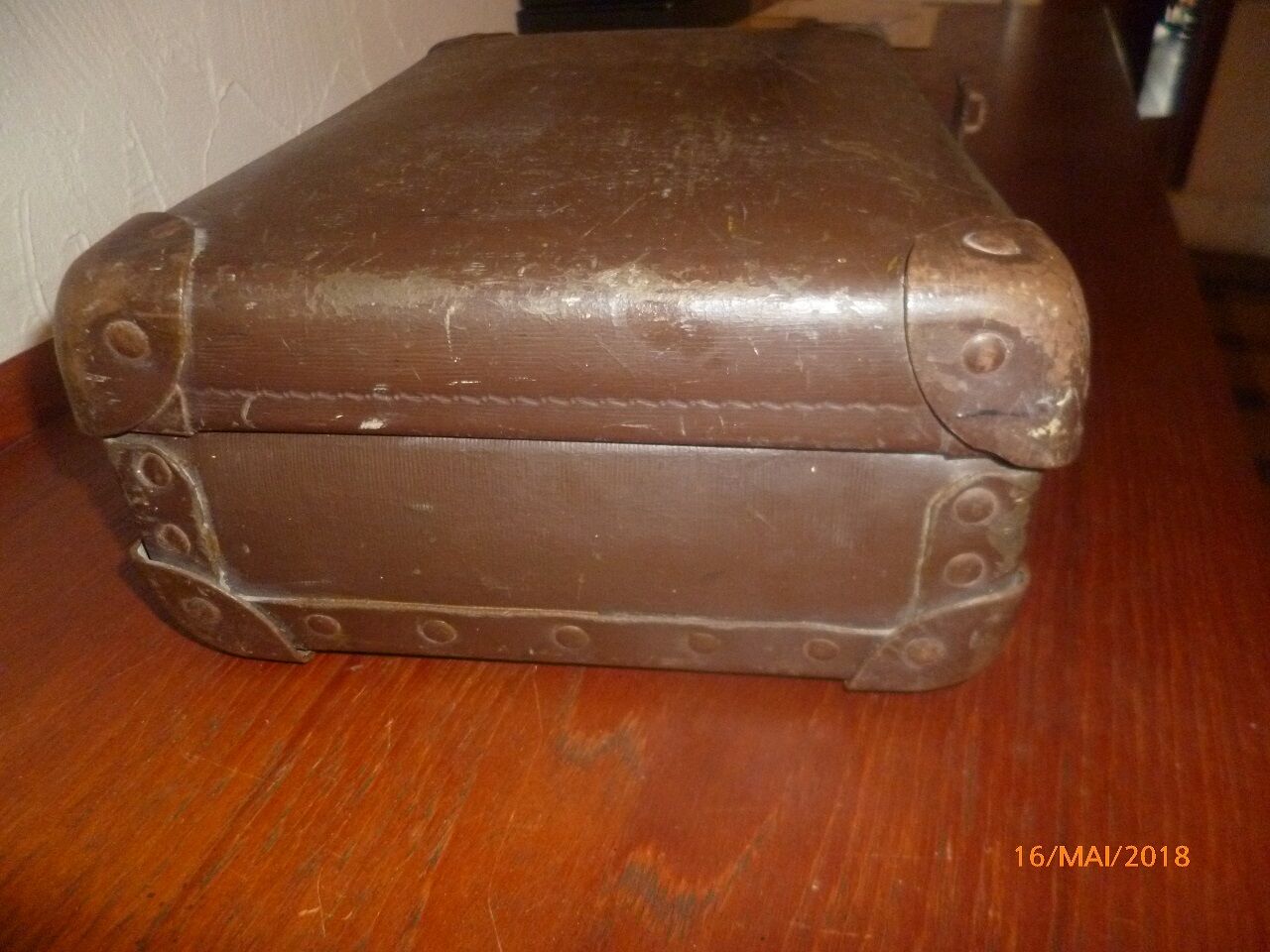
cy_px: 476
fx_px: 881
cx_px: 635
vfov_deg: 56.8
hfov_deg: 71.6
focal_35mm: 24
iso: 400
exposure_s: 1/60
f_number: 2.5
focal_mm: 4.3
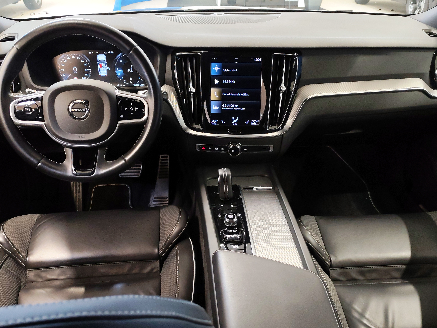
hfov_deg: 56.8
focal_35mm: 32
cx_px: 218
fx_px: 404
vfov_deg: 44.2
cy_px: 164
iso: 1000
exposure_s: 1/50
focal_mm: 6.12
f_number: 1.9
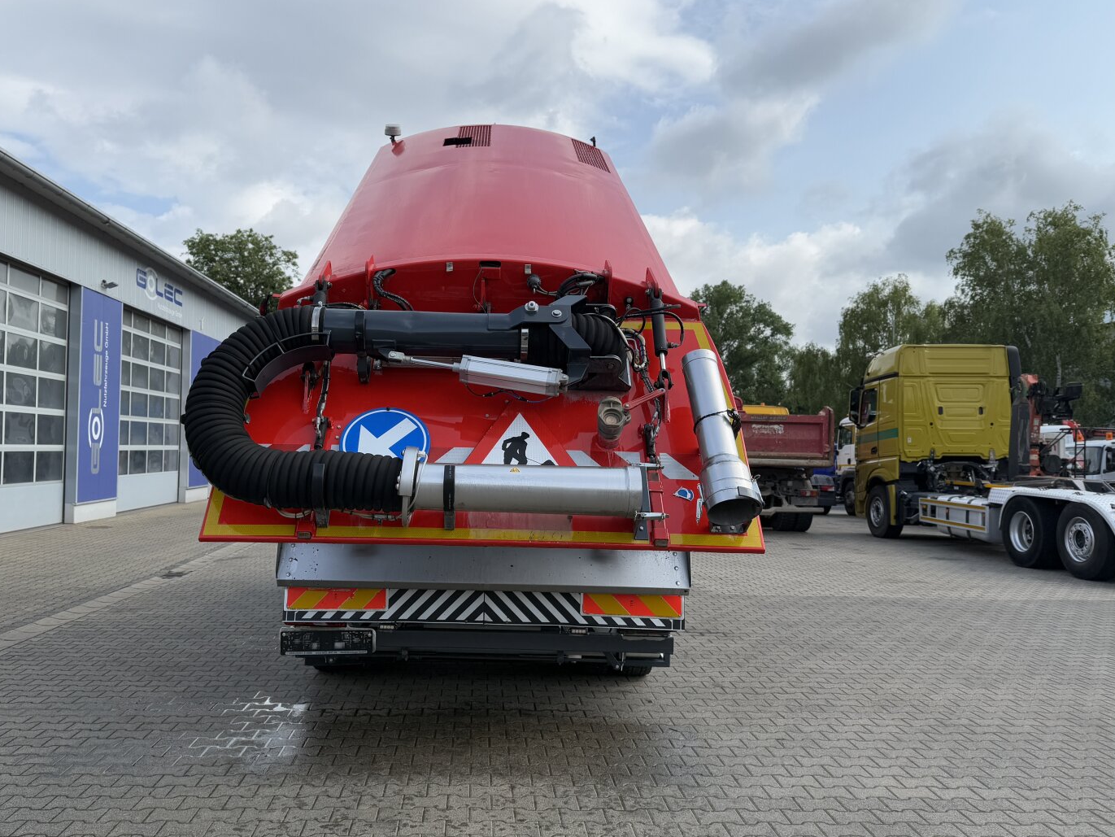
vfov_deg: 49.8
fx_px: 902
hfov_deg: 63.2
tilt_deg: +1.8
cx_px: 488
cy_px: 434
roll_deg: -1.5
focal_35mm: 28
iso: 80
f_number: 1.78
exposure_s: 1/4167
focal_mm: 6.76
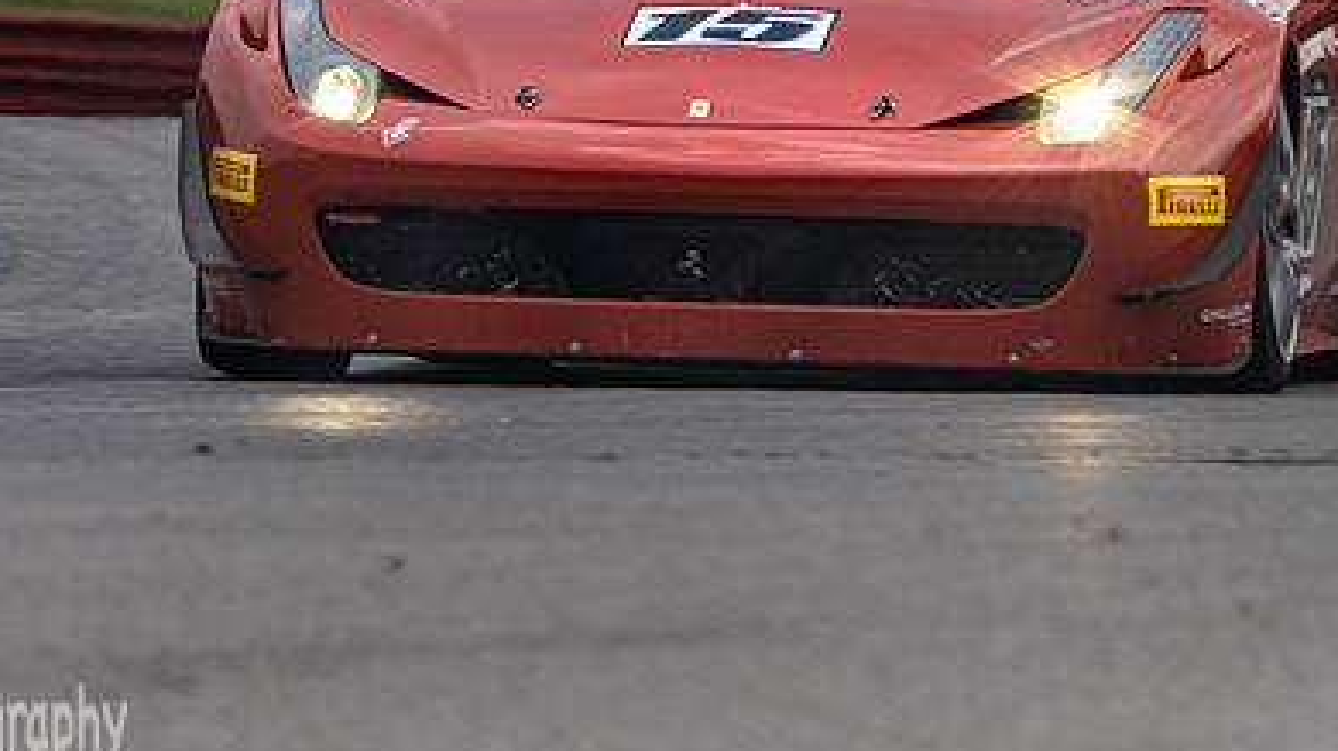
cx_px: 691
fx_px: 36457
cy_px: 33
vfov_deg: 1.2
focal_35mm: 1028
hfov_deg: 2.1
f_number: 9
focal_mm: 300
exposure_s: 1/200
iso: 320
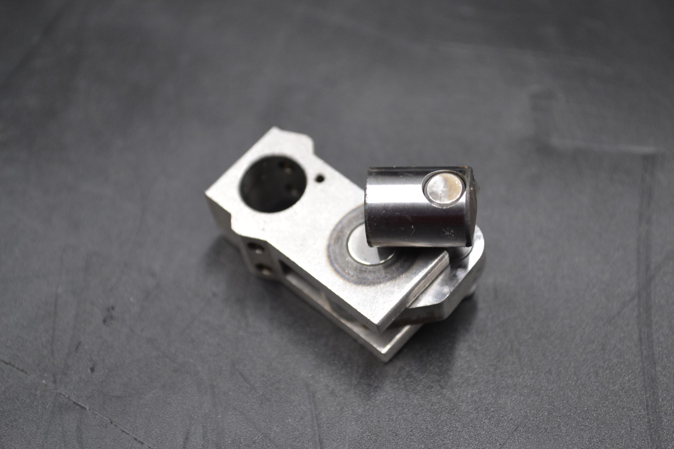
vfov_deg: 18.9
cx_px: 337
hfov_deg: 28.1
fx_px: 1348
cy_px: 224
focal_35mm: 72
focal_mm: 48
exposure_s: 1/30
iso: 400
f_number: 5.6
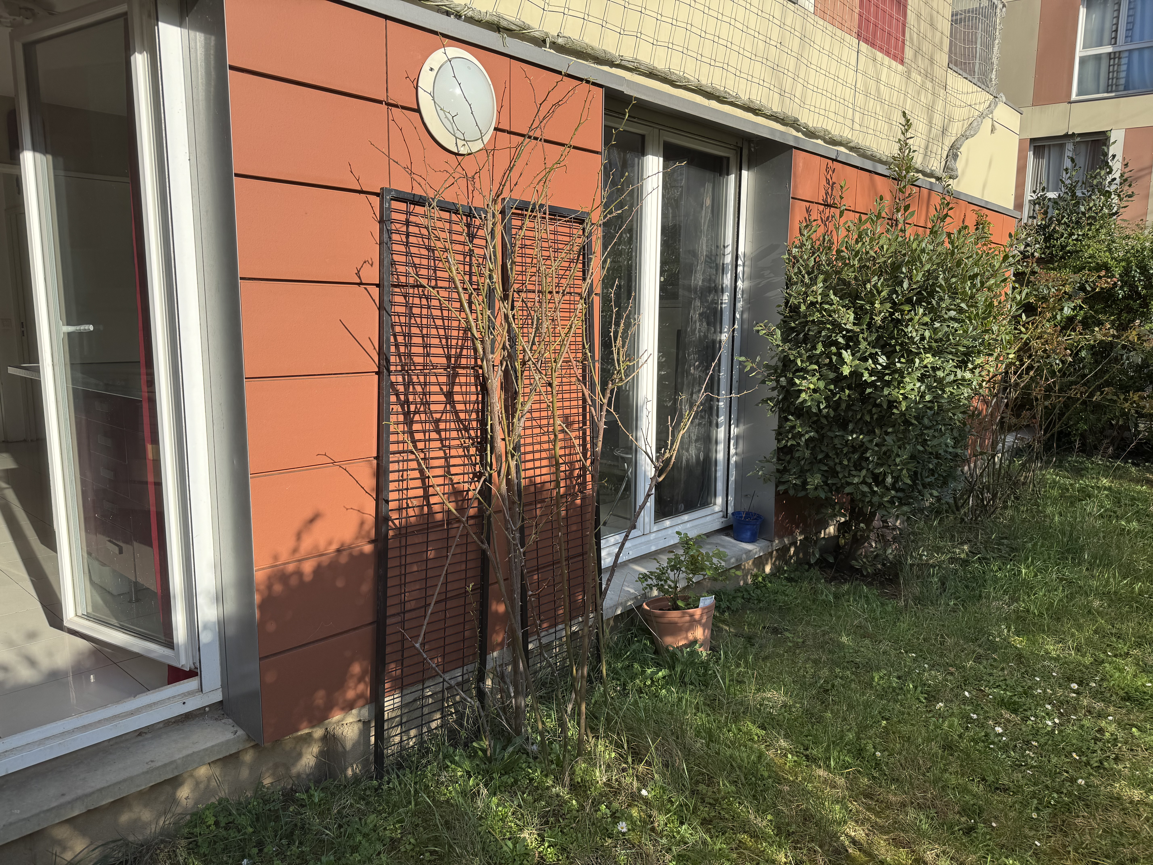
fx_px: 799
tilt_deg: -8.1
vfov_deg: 56.8
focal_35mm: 24
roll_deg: -0.1
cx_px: 576
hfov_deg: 71.6
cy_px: 432
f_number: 1.78
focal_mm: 6.76
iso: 80
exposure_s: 1/1818
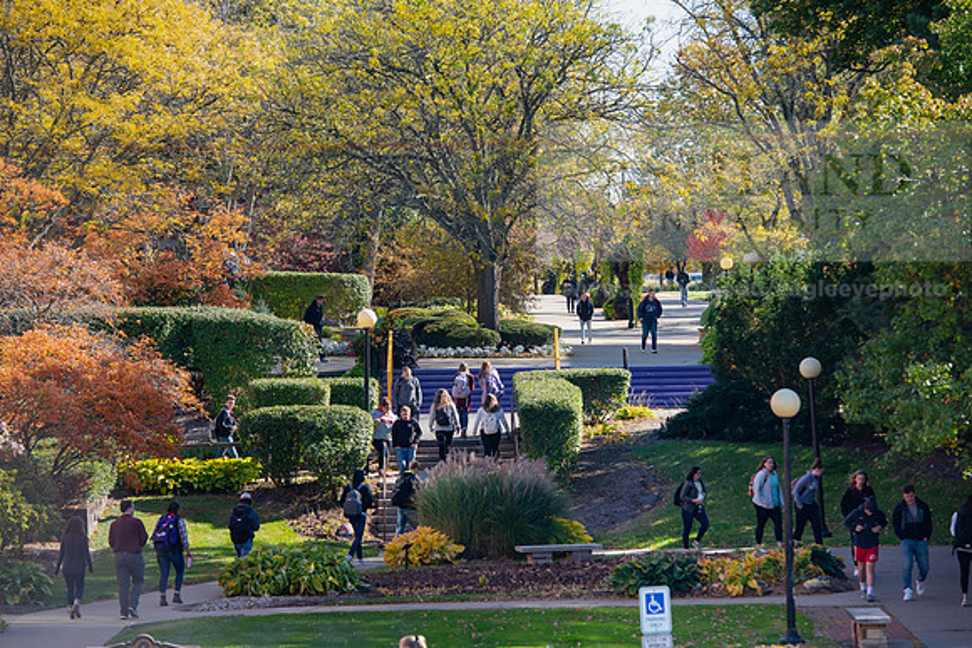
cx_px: 486
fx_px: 4186
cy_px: 324
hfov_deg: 13.2
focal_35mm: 155
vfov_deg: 8.9
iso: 250
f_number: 5.6
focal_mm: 155
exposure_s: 1/320
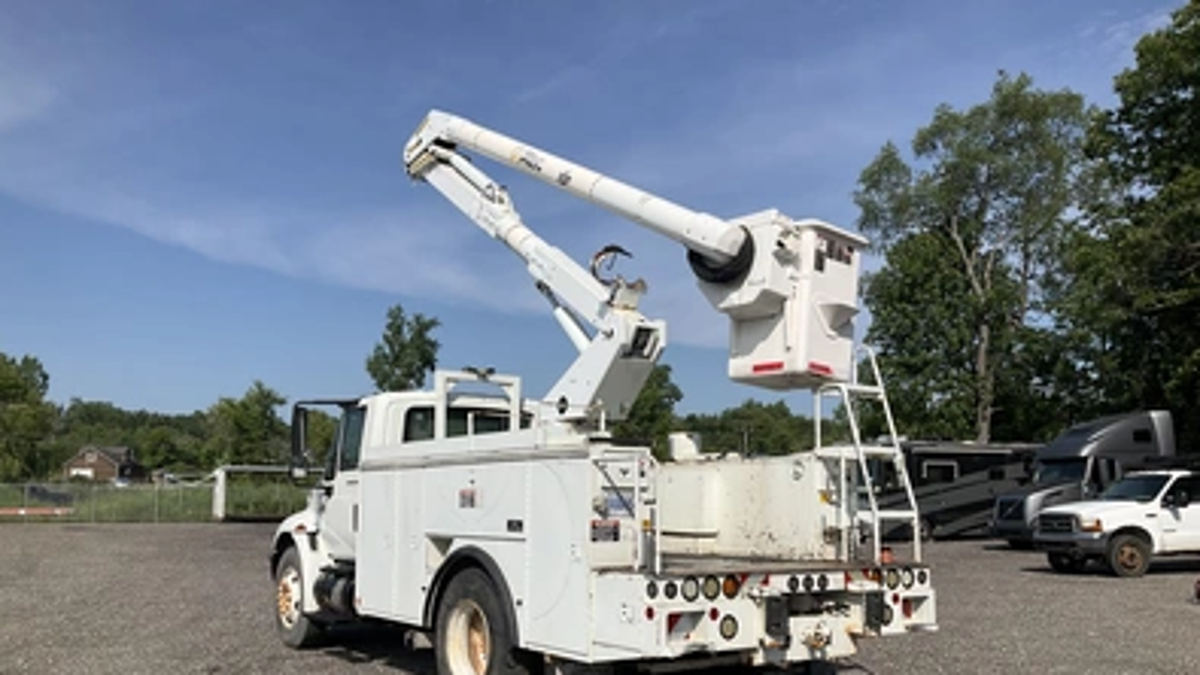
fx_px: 1018
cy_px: 429
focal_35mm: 32
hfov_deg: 61.0
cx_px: 595
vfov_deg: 36.4
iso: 25
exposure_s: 1/3788
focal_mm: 3
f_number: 1.8
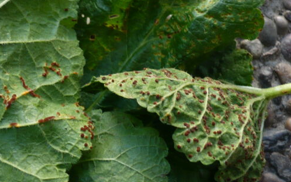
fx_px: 460
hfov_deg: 34.9
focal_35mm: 58
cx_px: 111
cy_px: 87
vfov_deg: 22.4
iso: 100
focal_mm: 5.8
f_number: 2.8
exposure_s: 1/60
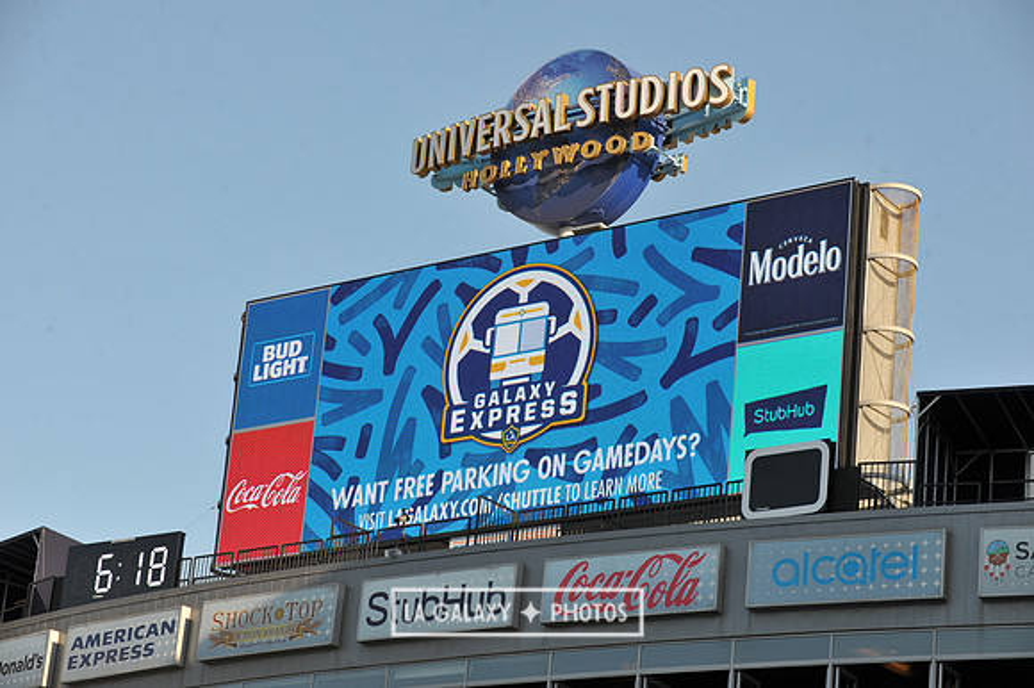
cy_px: 344
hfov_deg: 19.5
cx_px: 517
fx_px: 3014
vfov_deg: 13.0
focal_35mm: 105
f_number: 9
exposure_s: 1/320
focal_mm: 105
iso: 200
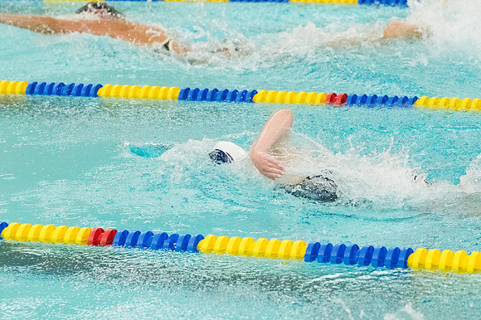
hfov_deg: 11.2
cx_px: 240
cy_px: 160
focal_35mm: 183
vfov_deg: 7.5
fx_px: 2444
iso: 8000
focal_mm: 122
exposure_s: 1/1250
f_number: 4.5
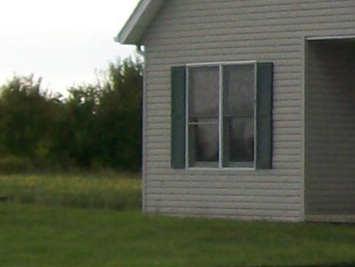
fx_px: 2237
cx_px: 665
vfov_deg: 6.8
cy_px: 100
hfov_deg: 8.7
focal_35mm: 218
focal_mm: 6
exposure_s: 1/443
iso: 80
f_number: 4.8
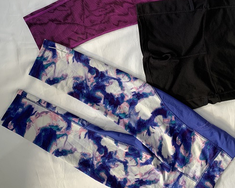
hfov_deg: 43.7
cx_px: 134
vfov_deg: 34.7
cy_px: 41
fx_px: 292
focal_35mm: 42
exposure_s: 1/100
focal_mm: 4.25
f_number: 1.8
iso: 64
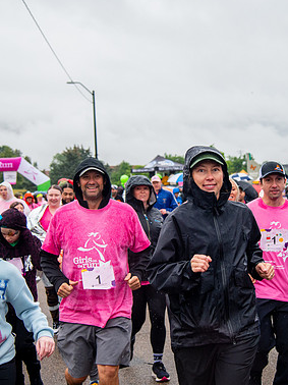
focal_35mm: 59
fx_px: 655
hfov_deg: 24.7
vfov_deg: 32.7
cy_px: 190
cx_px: 181
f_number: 4
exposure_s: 1/1600
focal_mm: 40
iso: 1600
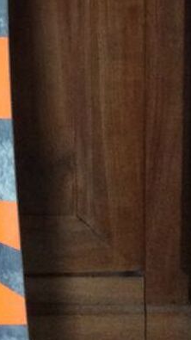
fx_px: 1063
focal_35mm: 118
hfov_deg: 10.0
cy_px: -72
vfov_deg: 17.3
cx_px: -84
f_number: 2.4
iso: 250
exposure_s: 1/25
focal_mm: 3.3
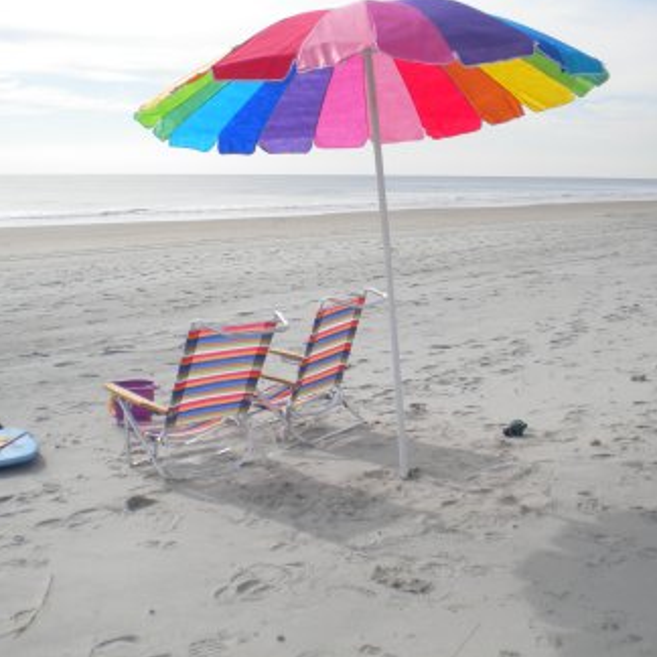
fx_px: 966
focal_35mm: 45
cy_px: 320
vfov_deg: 37.5
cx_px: 310
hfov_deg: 37.5
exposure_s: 1/758
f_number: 4.6
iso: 80
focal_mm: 6.3
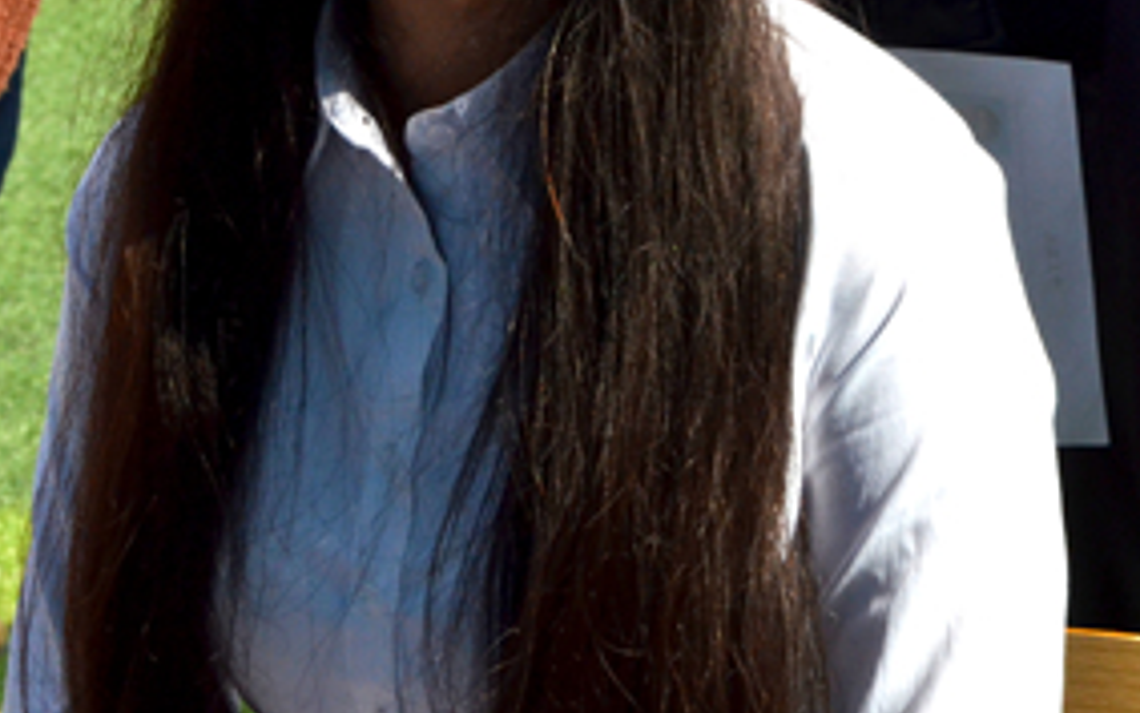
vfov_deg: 4.4
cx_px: 395
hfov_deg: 7.0
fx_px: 9260
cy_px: 99
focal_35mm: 298
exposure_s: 1/800
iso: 800
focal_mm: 92
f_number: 14
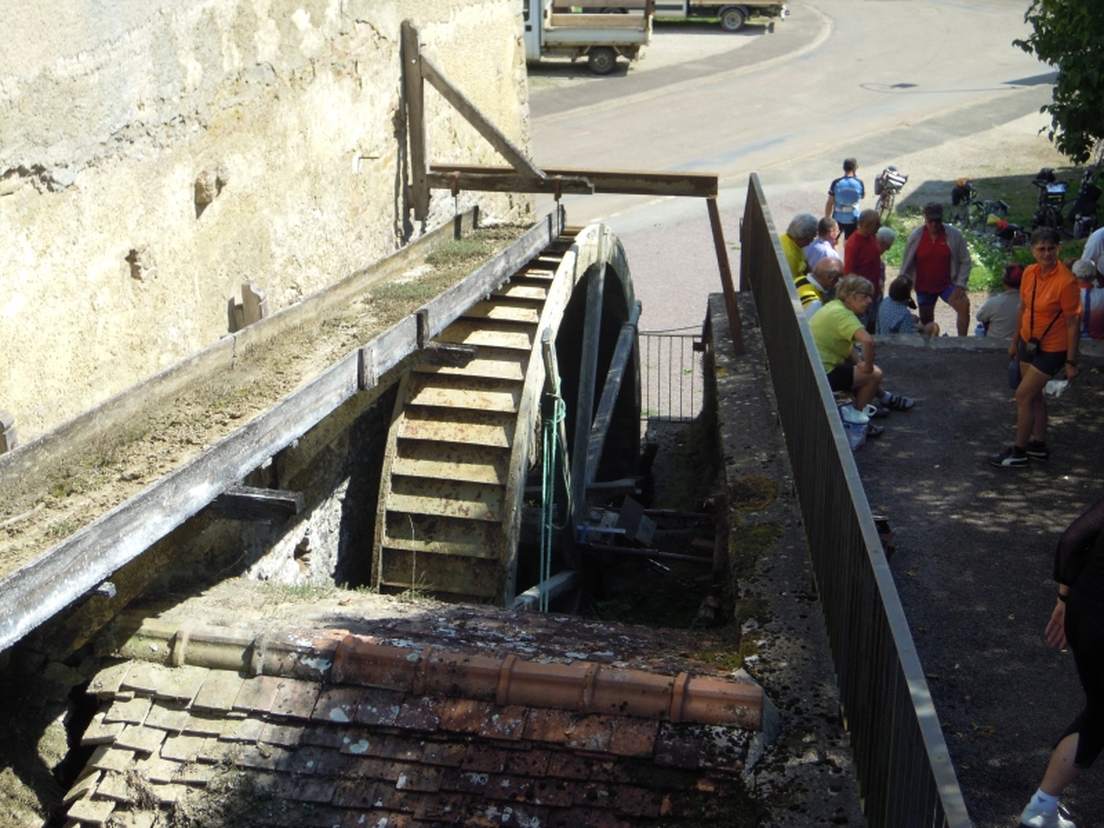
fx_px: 1467
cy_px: 414
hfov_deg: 41.2
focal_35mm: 46
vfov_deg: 31.5
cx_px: 552
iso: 100
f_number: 3.4
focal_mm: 8.3
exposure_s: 1/640
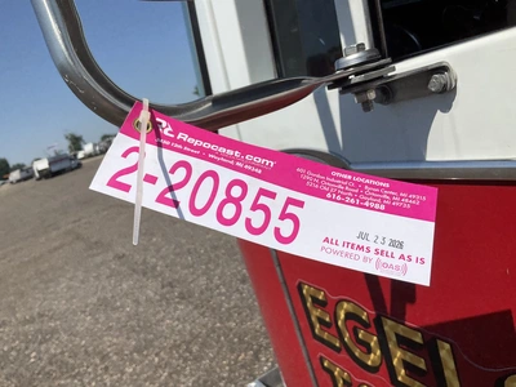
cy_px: 194
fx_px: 432
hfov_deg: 61.7
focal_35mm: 29
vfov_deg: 48.2
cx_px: 258
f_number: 1.8
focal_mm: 3
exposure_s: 1/4065
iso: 25
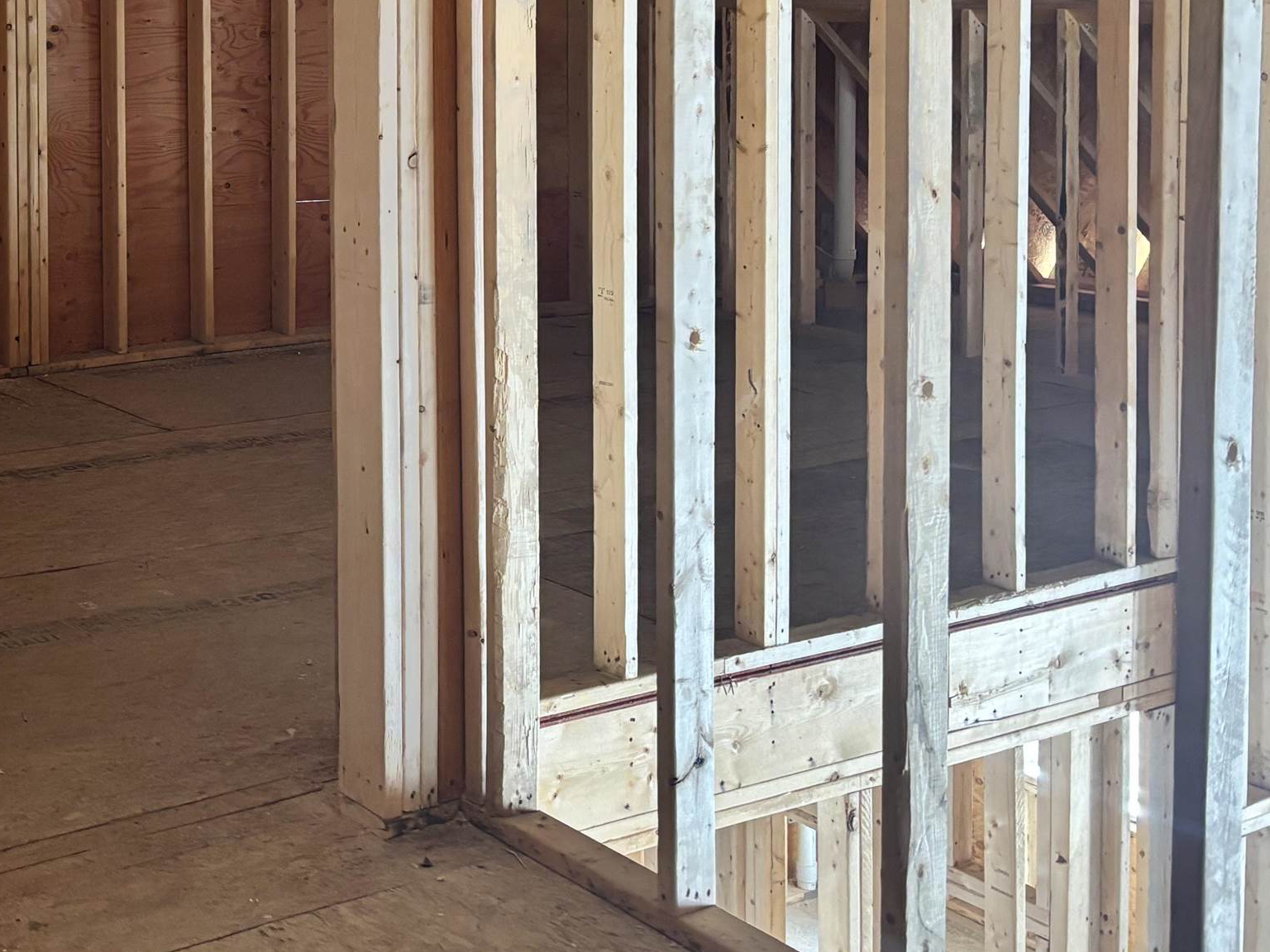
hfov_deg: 34.7
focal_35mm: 52
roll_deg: -1.0
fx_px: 1908
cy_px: 77
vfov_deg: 27.0
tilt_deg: -1.3
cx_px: 122
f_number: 1.6
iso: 250
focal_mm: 5.96
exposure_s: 1/60
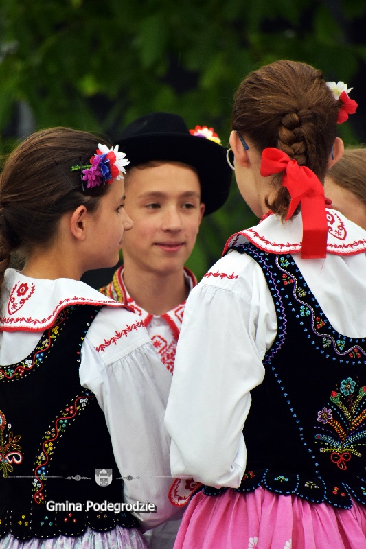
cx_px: 183
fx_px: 6865
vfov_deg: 4.6
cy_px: 274
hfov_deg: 3.1
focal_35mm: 450
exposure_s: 1/250
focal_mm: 300
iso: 800
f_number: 6.3
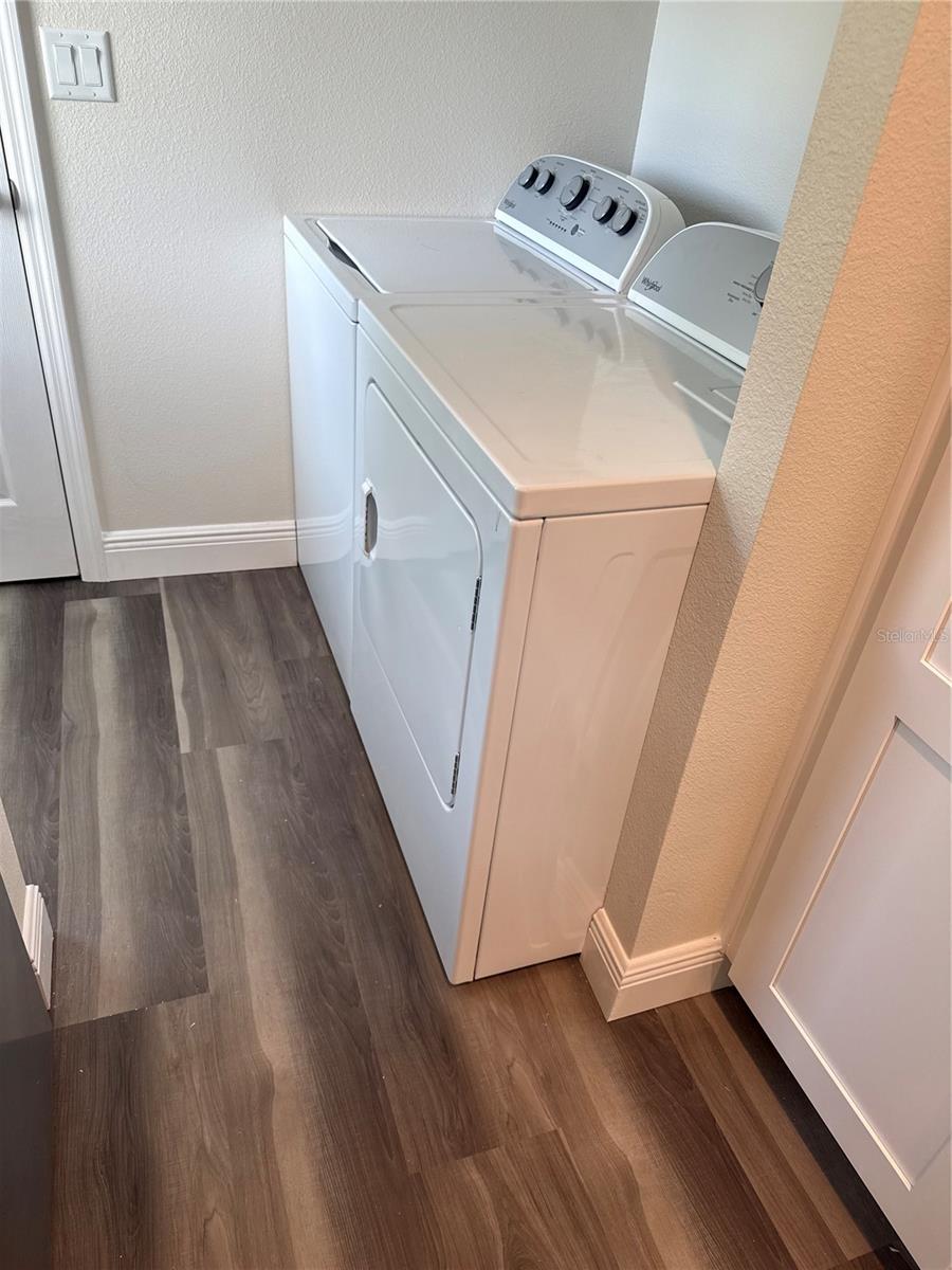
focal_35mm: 24
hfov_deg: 56.8
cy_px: 635
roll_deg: -6.5
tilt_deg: -34.6
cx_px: 476
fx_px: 880
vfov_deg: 71.6
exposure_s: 1/120
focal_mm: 6.76
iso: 125
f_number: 1.78
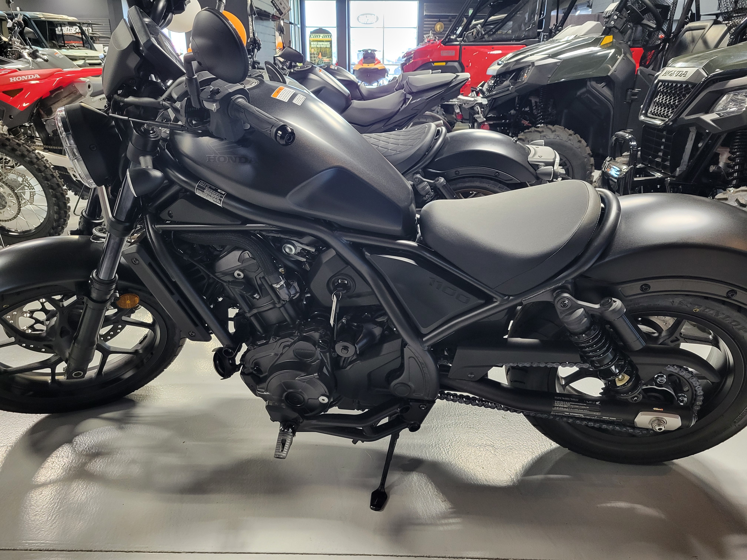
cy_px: 280
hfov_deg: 67.3
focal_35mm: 26
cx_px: 374
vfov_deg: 53.1
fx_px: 561
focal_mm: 5.4
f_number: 1.8
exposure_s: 1/40
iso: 500
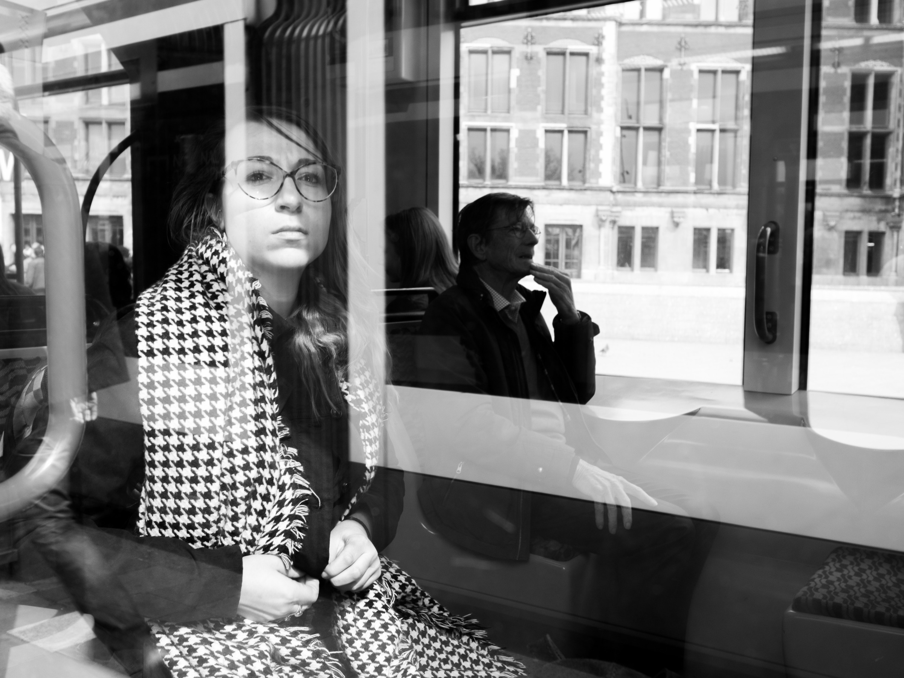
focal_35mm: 34
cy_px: 339
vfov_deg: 41.8
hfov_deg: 54.0
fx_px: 888
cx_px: 452
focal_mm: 17
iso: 200
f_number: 3.5
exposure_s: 1/80
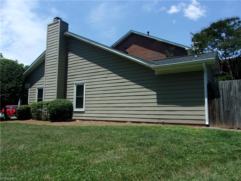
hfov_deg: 65.3
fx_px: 188
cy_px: 90
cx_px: 120
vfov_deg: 51.4
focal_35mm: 27
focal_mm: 4.9
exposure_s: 1/105
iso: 80
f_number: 10.4
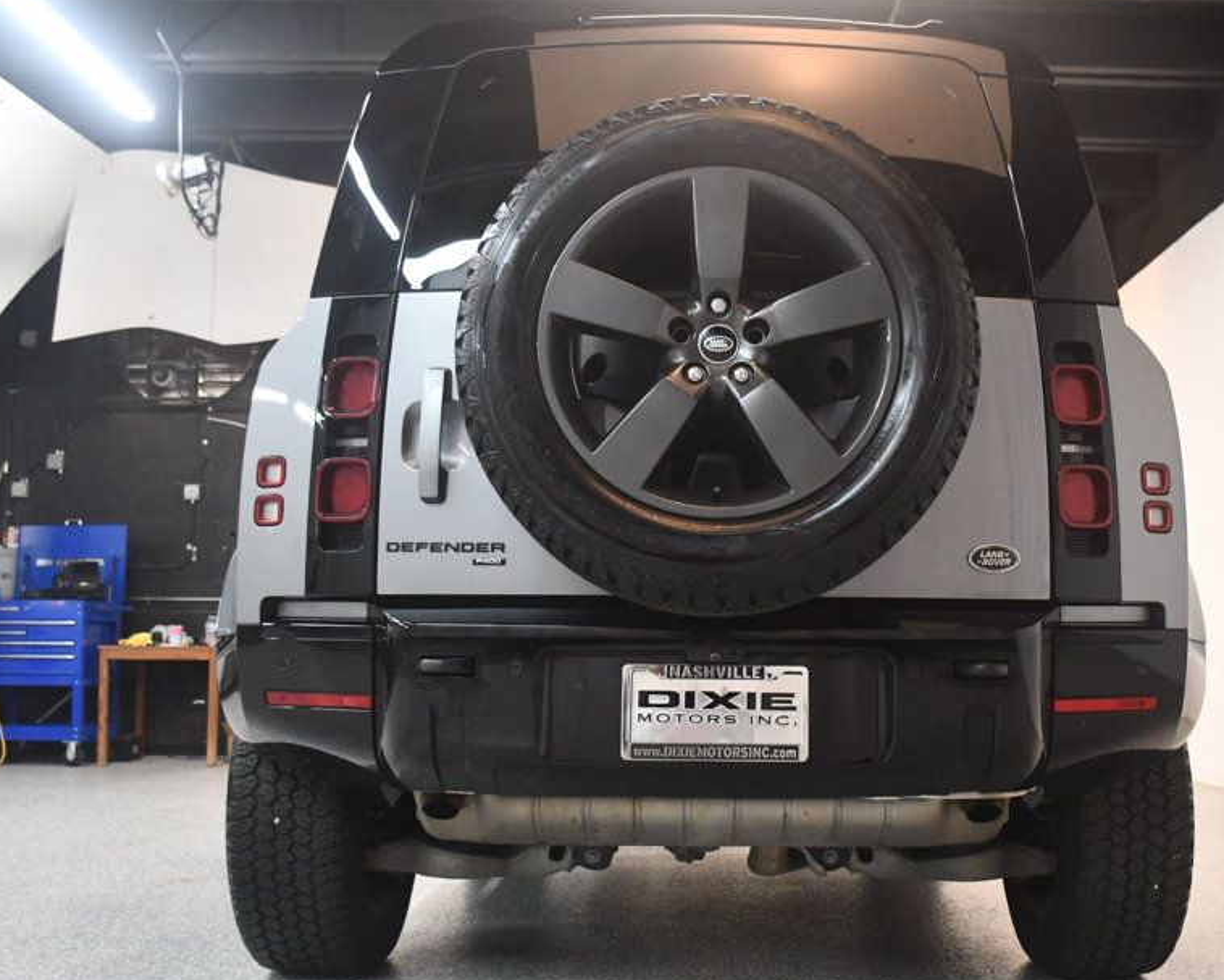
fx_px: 1377
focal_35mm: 38
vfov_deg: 39.2
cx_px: 723
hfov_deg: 47.7
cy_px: 518
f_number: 3.5
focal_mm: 20
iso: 3200
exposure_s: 1/100
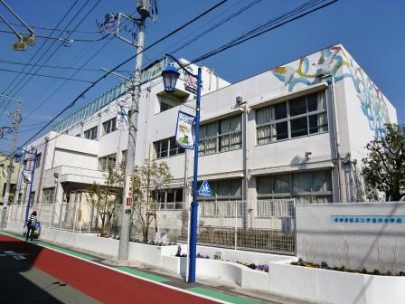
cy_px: 152
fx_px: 281
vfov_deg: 56.8
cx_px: 202
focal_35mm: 24
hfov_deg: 71.6
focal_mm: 4.3
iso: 160
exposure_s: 1/250
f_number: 8
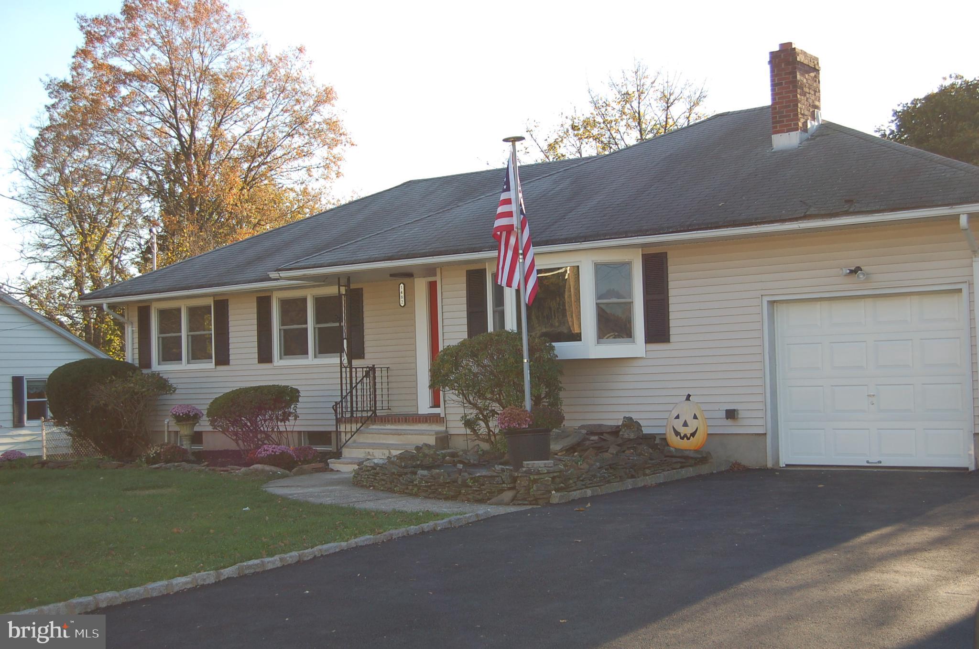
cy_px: 324
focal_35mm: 46
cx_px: 490
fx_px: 1262
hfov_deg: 42.4
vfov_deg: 28.8
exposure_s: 1/500
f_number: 5
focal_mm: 31
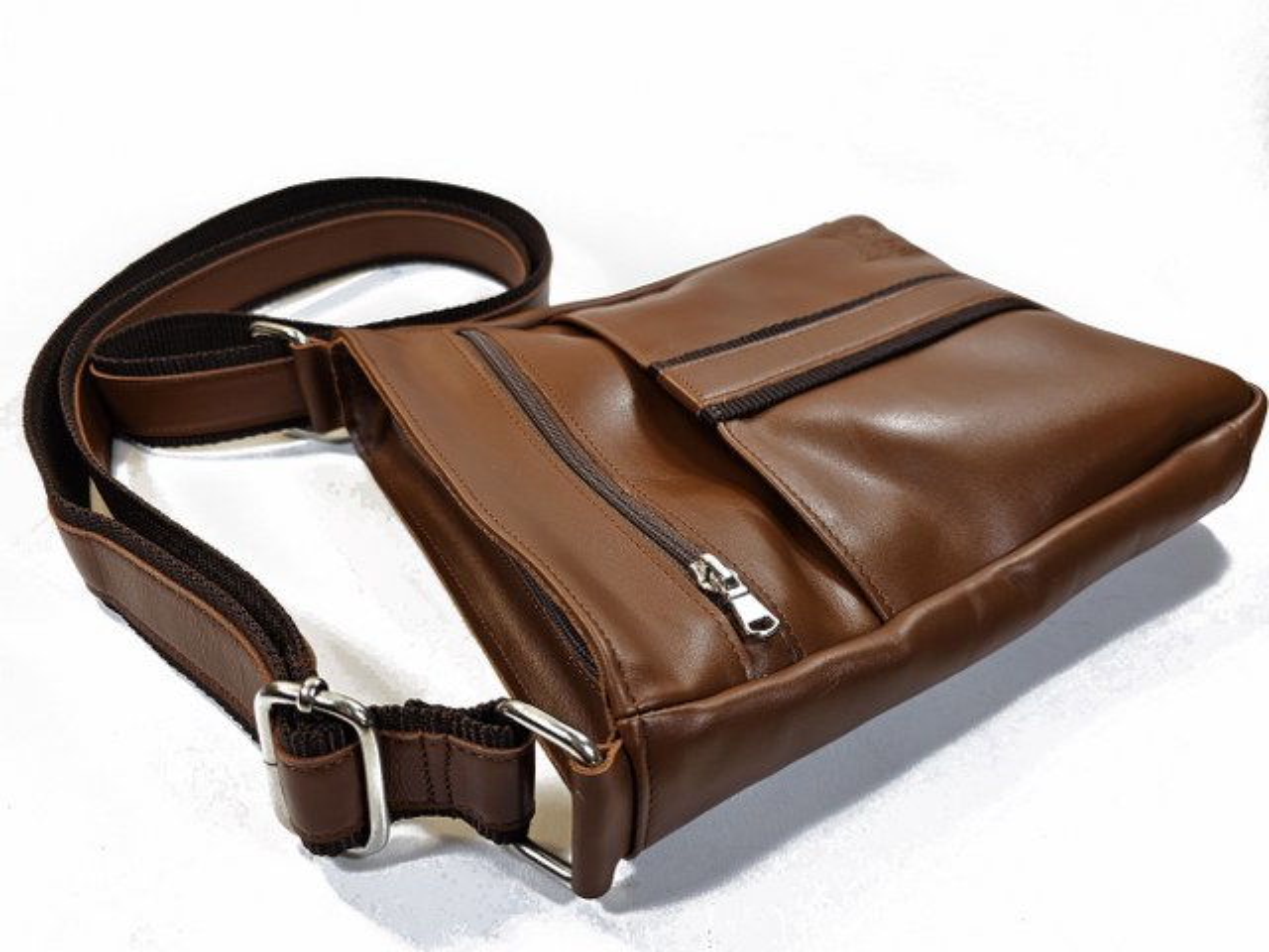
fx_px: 843
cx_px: 634
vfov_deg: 58.9
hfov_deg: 73.9
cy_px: 476
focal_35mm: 23
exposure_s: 1/100
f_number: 1.7
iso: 12
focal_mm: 6.3
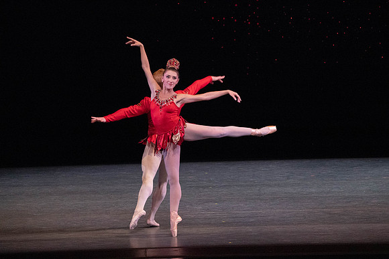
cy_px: 130
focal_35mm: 315
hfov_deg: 6.5
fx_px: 3404
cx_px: 194
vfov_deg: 4.4
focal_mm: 315
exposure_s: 1/500
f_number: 11
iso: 16000
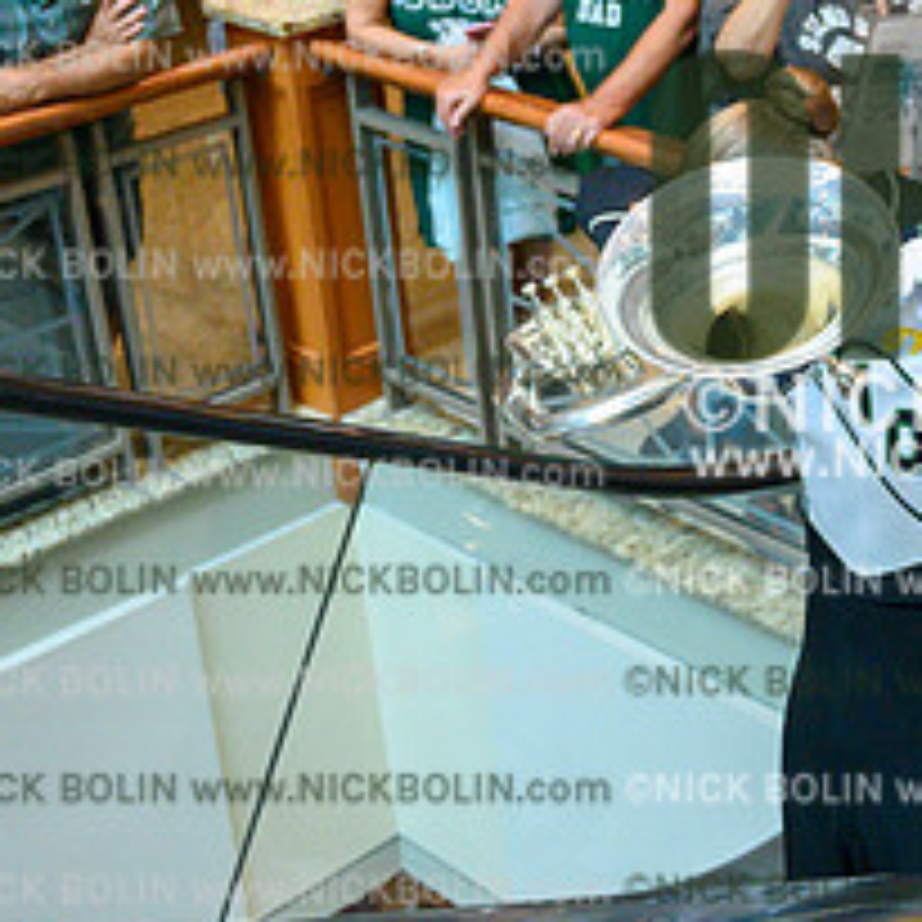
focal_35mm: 72
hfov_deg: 22.8
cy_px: 265
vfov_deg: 23.8
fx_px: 2170
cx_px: 967
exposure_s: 1/800
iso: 6400
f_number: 4
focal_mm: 30
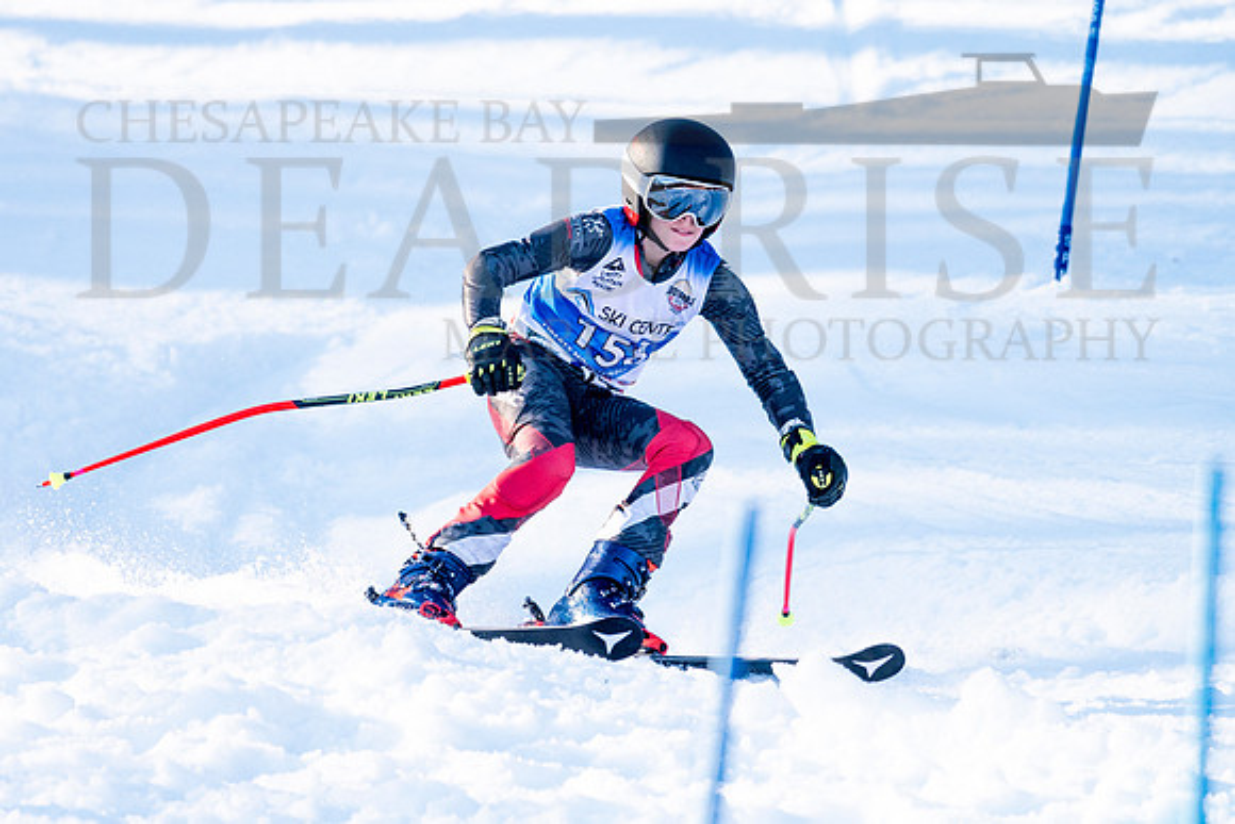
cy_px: 342
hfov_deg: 2.8
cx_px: 418
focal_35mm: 740
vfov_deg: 1.9
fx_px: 25402
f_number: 8
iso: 1250
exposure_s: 1/2000
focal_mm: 560
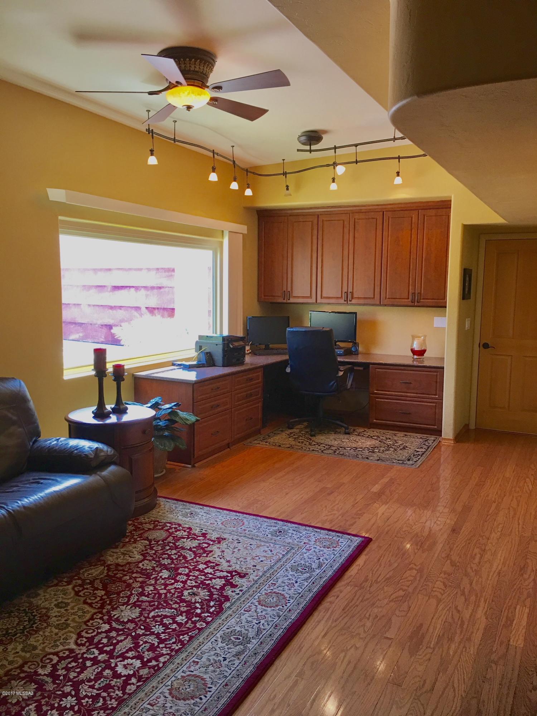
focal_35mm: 29
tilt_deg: -5.9
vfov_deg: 61.7
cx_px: 268
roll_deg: -0.8
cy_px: 358
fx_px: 600
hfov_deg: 48.2
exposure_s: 1/30
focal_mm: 4.15
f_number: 2.2
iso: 32
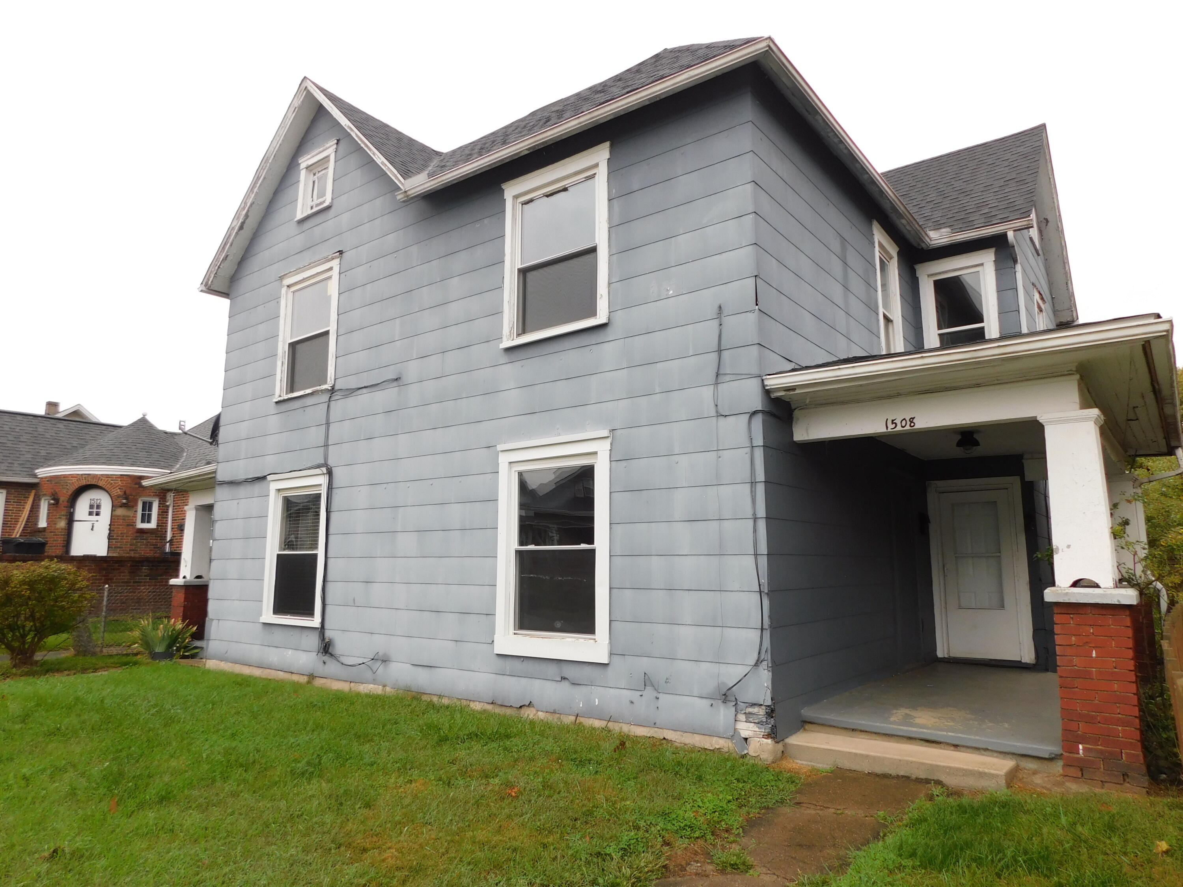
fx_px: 786
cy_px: 444
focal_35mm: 23
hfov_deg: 73.9
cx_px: 592
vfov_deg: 58.9
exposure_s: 1/320
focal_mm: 4
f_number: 3
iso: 125
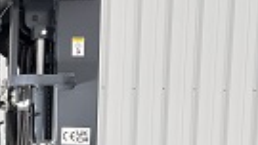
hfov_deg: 16.5
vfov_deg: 9.5
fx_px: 821
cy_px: 280
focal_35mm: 120
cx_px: -107
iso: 80
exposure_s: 1/121
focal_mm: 5.96
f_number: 1.6
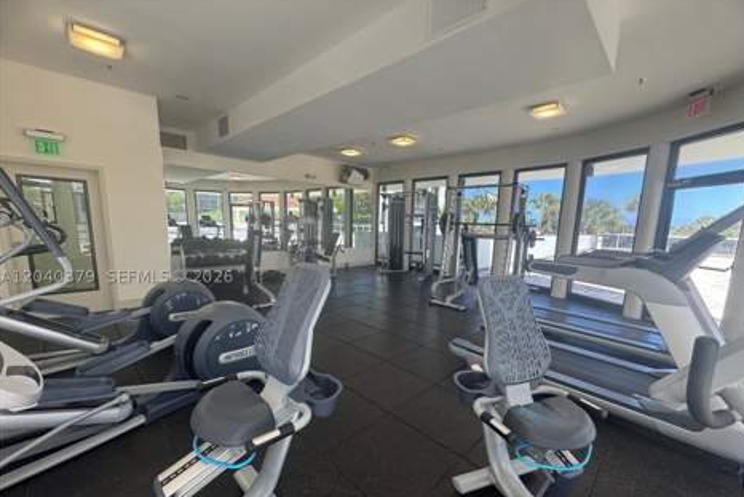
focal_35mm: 15
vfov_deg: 77.1
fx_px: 310
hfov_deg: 100.4
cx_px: 380
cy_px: 276
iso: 160
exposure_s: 1/120
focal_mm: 2.22
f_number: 2.2
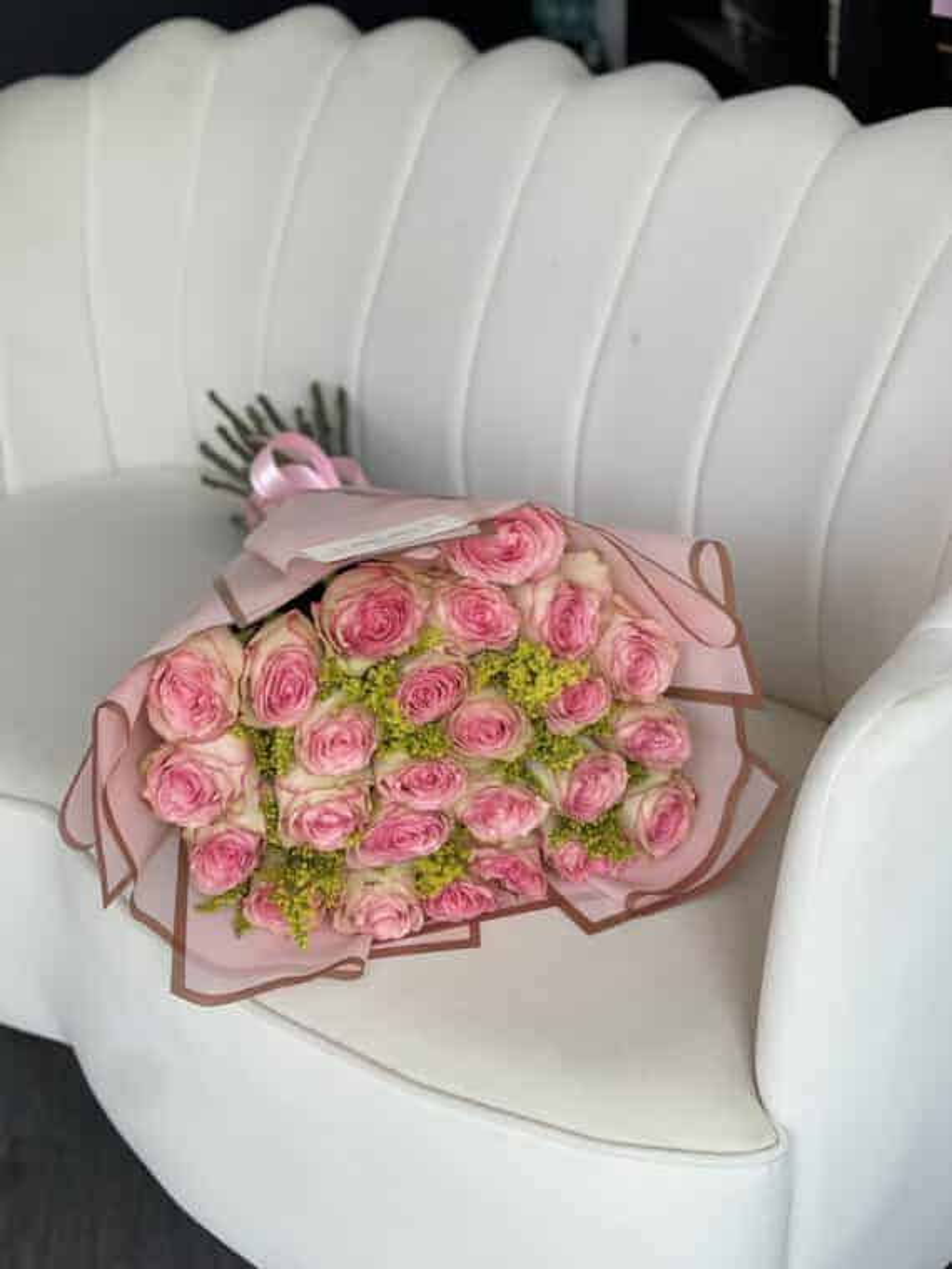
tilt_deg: -23.7
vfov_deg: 30.3
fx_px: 2347
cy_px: 634
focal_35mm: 64
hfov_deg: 22.9
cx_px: 476
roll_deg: +1.7
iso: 25
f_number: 2.2
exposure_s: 1/120
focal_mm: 7.5
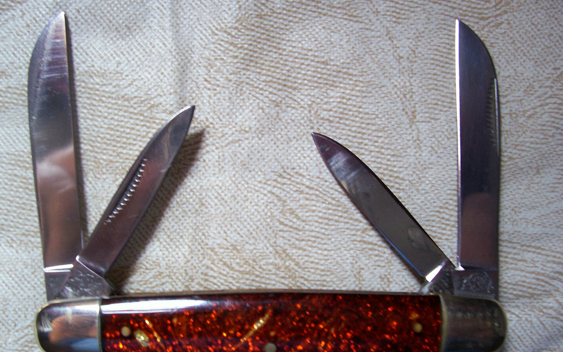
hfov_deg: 52.7
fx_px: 568
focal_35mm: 37
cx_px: 278
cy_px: 202
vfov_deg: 34.4
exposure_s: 1/32
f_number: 2.7
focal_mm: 5.6
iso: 105
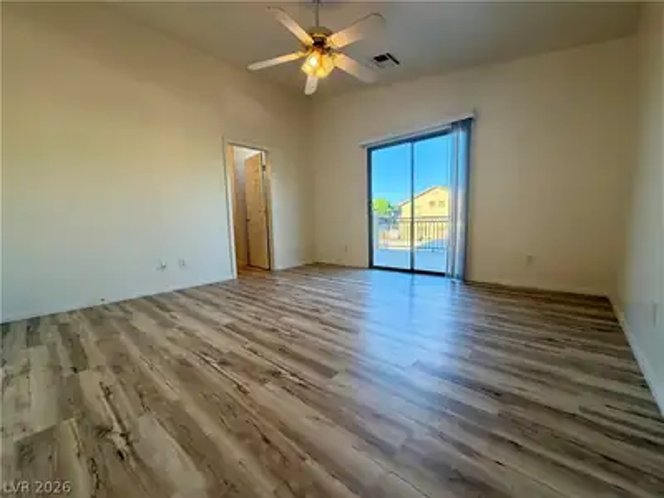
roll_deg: +1.6
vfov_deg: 85.7
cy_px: 249
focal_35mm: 14
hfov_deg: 102.1
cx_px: 332
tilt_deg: -5.9
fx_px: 269
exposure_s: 1/120
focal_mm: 2.22
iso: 80
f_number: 2.2
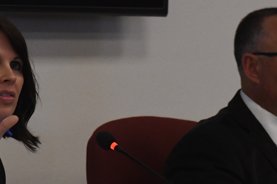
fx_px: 3216
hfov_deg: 4.9
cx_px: 148
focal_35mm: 418
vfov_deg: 3.3
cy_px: 140
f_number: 4.8
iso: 4500
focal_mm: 122
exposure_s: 1/200
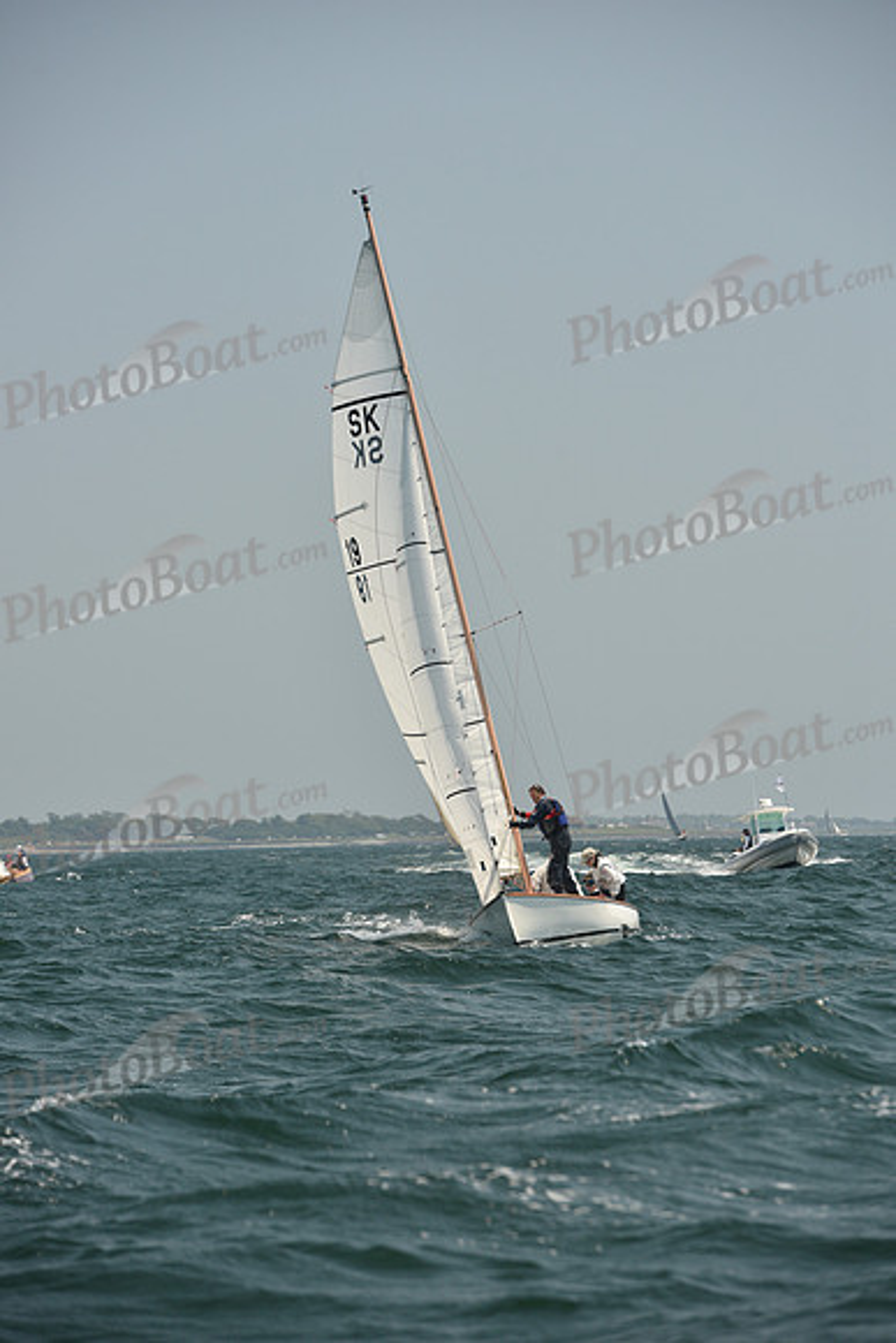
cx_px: 448
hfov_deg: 8.3
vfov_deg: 12.4
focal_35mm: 165
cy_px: 672
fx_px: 6156
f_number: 5.6
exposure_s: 1/640
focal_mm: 165
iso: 250
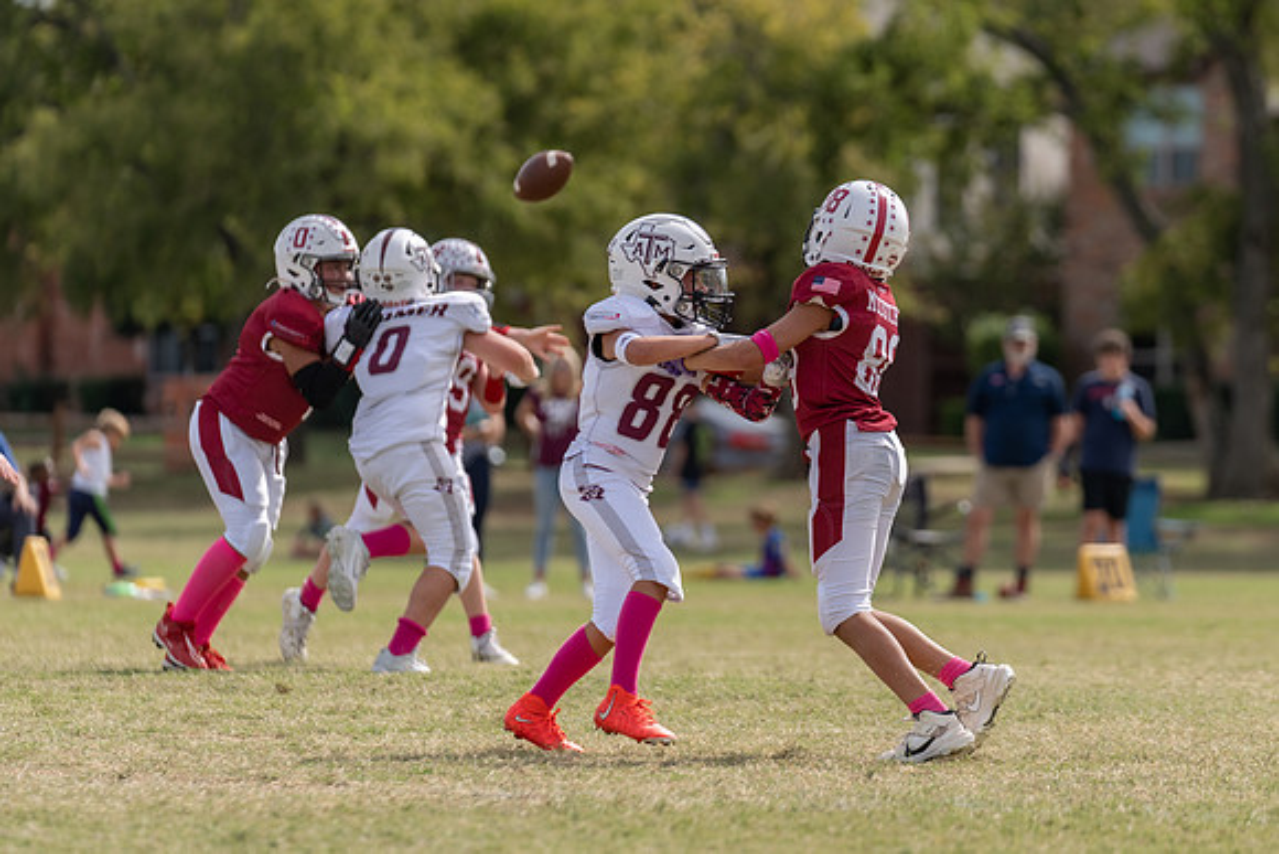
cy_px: 362
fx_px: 11475
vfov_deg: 4.3
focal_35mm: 323
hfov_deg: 6.4
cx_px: 831
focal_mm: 200
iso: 125
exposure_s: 1/2000
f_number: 3.2
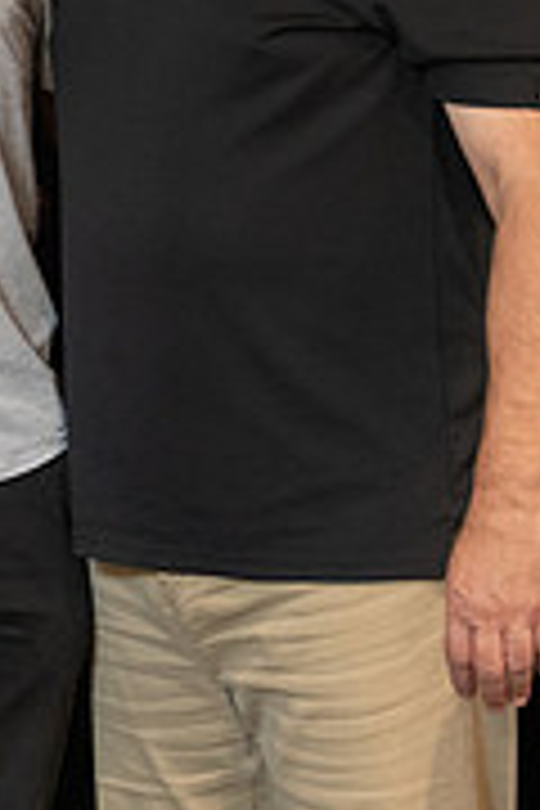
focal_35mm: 188
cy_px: 63
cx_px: -205
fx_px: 4230
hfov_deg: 7.2
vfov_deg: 10.9
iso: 1600
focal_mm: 50
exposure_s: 1/320
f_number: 1.2
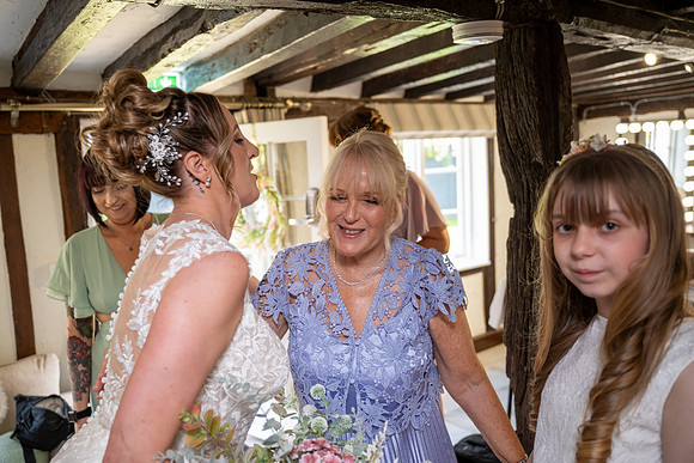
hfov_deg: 61.9
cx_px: 347
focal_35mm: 30
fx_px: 578
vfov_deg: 43.6
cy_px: 232
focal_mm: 30
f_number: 2.8
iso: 640
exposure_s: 1/125
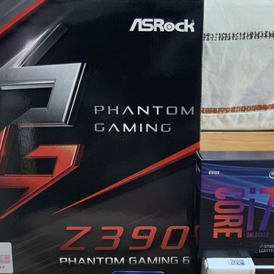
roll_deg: -0.7
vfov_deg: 25.1
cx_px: 170
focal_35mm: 66
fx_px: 591
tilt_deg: -22.1
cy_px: 262
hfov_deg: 26.0
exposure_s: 1/60
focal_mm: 3
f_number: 1.8
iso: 125
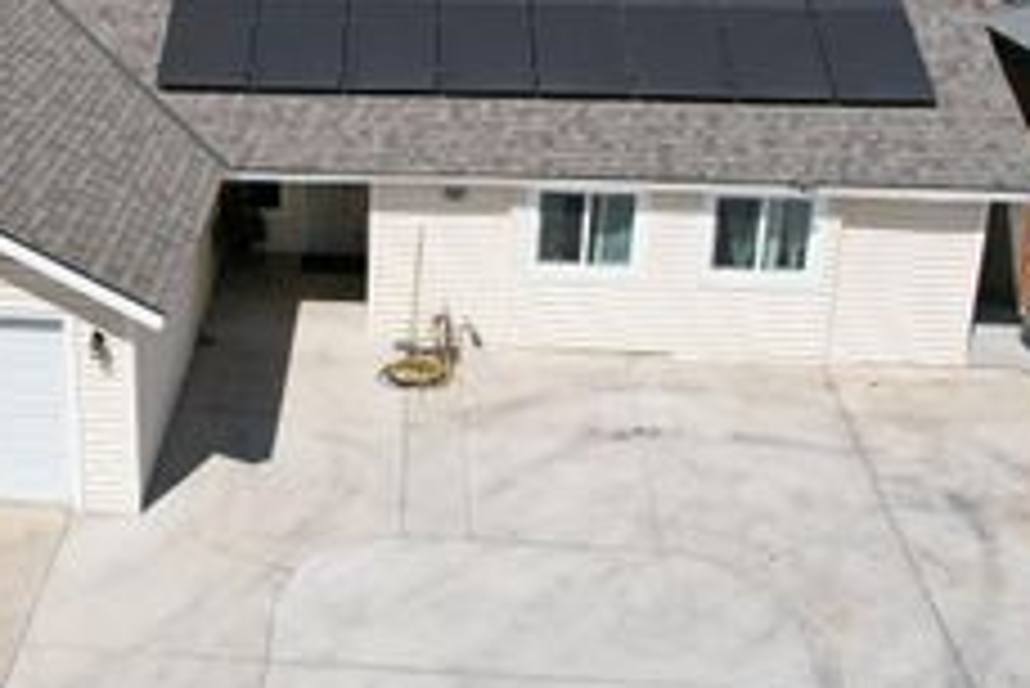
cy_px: 128
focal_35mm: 48
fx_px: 1374
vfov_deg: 27.5
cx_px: 202
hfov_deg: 39.4
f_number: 2.8
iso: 140
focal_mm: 8.38
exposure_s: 1/4000
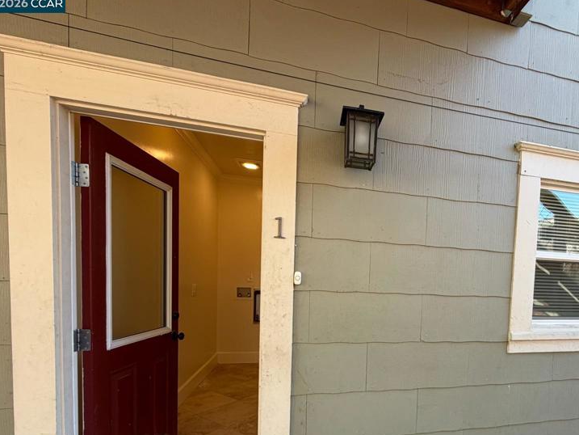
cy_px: 303
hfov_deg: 78.4
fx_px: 335
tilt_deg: -4.7
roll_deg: -2.7
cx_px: 398
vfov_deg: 63.6
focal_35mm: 20
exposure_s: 1/120
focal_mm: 2.22
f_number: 2.2
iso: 50
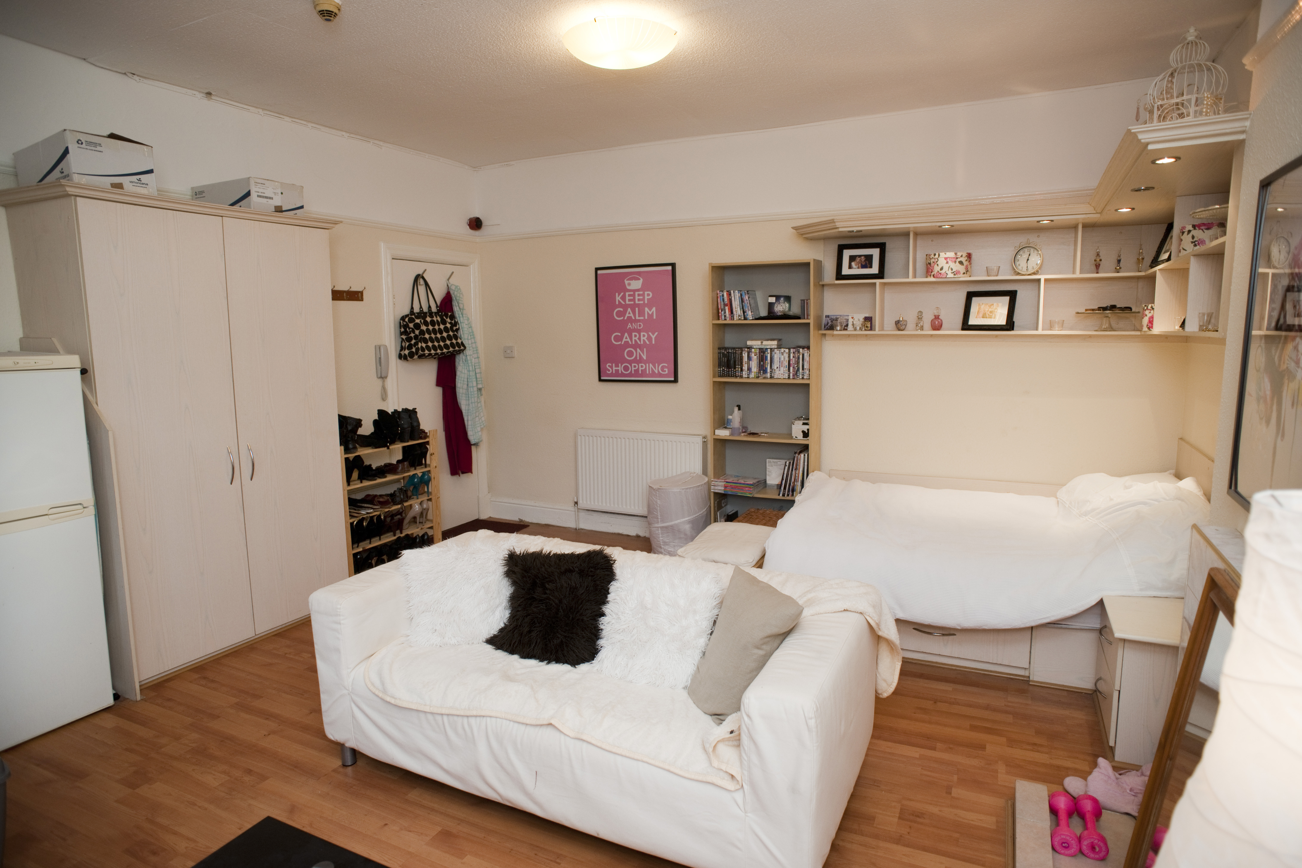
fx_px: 723
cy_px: 434
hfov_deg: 84.0
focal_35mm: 20
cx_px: 651
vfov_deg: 61.9
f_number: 4.5
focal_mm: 20
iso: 200
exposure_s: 1/50
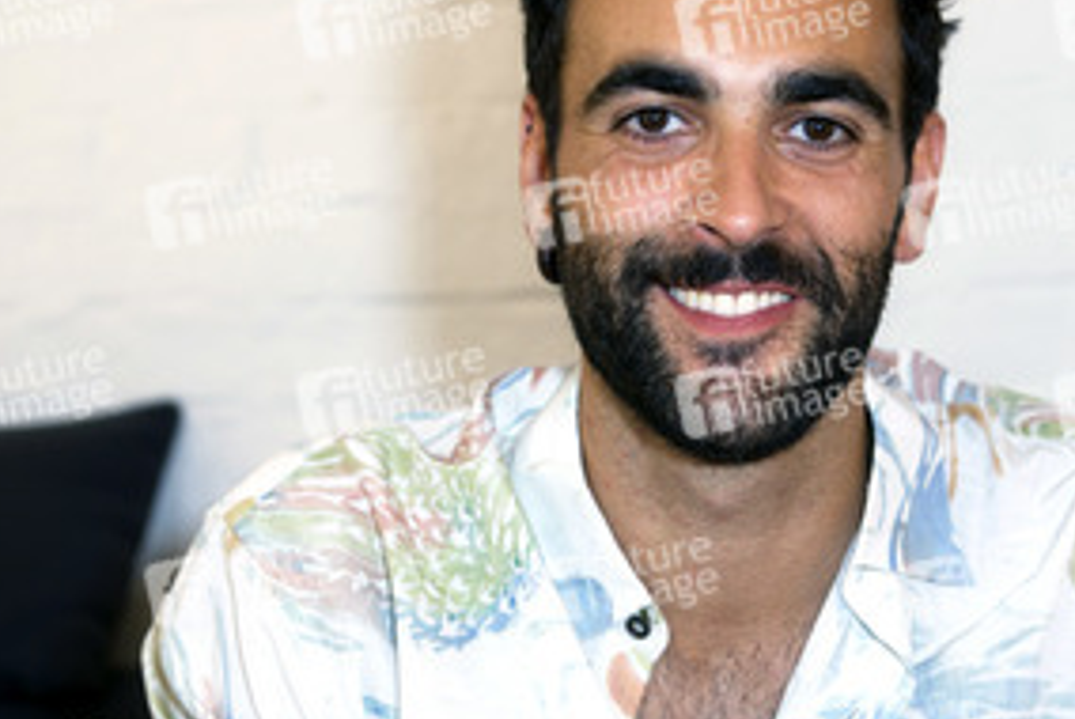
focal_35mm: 87
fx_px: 2601
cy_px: 299
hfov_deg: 23.3
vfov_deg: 15.7
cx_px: 670
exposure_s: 1/200
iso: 800
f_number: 4
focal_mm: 55
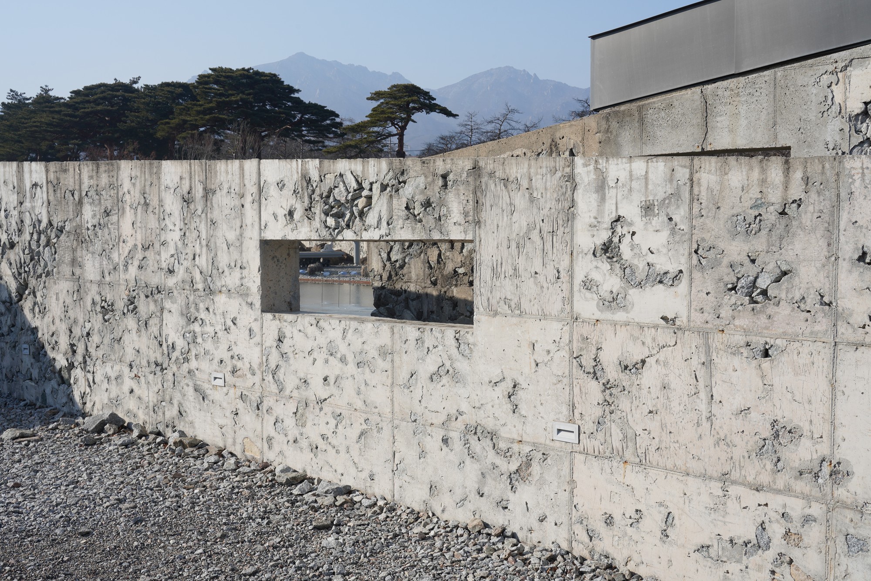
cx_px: 436
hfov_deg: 46.4
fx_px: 1016
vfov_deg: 31.9
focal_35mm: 42
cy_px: 290
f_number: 14
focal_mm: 42
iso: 100
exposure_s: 1/100
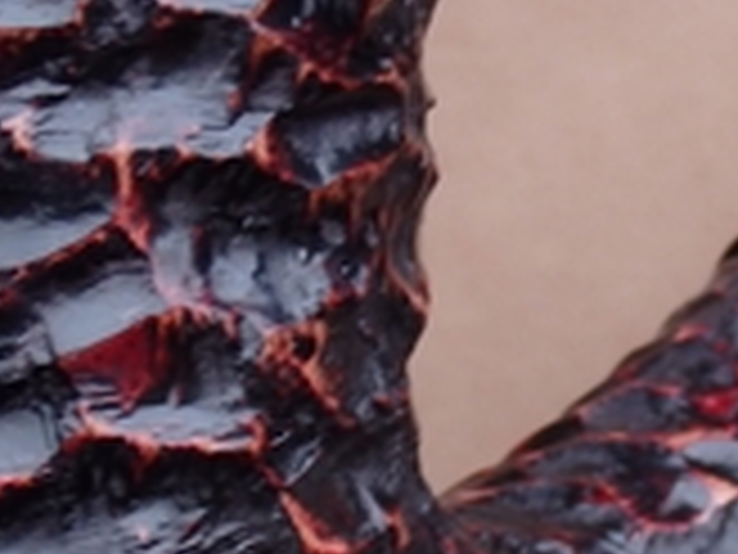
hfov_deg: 8.3
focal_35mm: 239
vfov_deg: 6.2
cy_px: 387
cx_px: 544
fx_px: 5095
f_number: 4
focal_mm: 8.9
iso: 125
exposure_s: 1/8
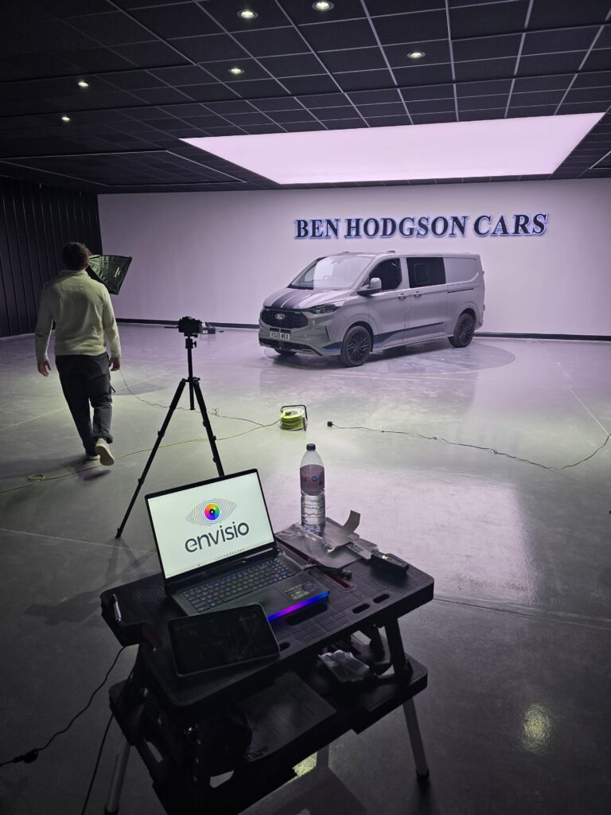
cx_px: 306
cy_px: 408
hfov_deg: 58.9
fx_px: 541
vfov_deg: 73.9
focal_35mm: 23
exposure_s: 1/180
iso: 125
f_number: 1.7
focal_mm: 6.3
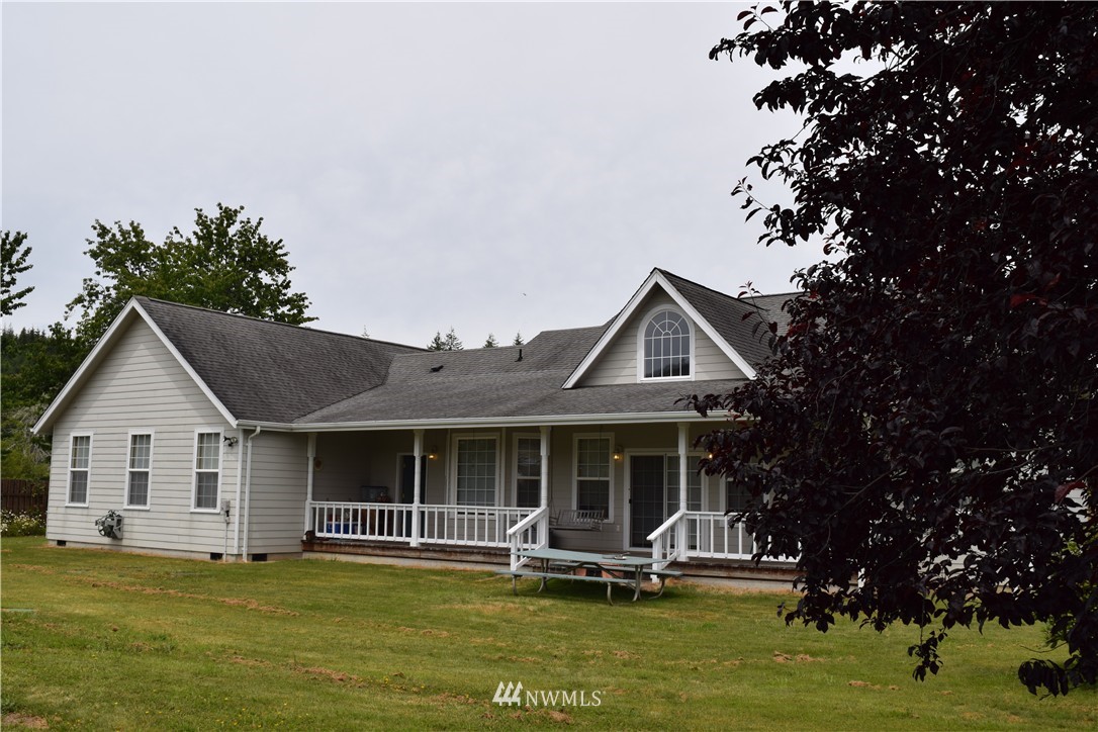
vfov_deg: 36.9
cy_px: 366
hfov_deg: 53.1
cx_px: 549
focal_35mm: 36
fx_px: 1098
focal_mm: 24
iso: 100
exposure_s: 1/200
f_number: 13
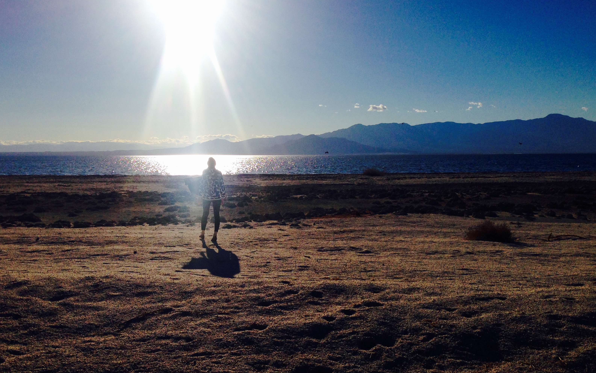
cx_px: 292
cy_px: 202
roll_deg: +0.8
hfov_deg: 54.0
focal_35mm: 36
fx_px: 585
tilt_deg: -4.3
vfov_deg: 35.3
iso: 50
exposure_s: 1/9091
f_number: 2.4
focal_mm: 4.12
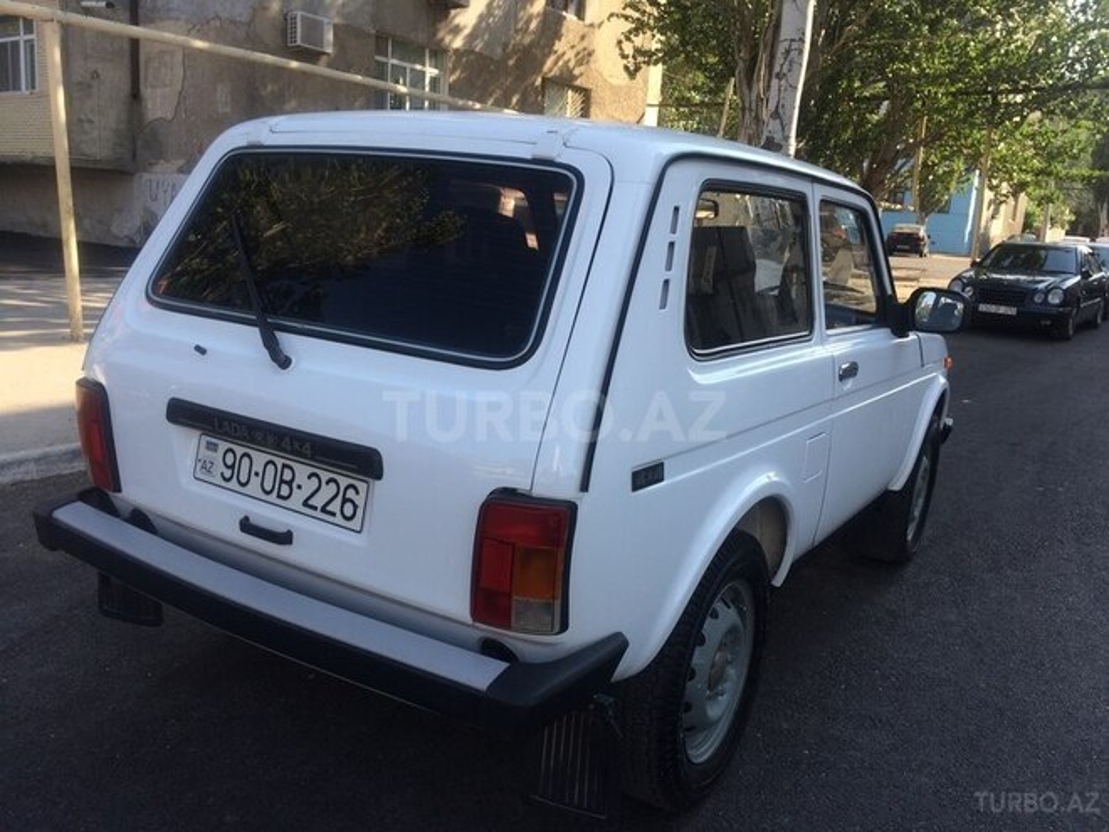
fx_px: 929
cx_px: 554
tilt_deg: -12.7
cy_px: 416
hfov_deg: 61.7
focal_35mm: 29
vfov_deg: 48.2
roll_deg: -1.9
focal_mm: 4.15
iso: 32
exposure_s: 1/662
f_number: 2.2
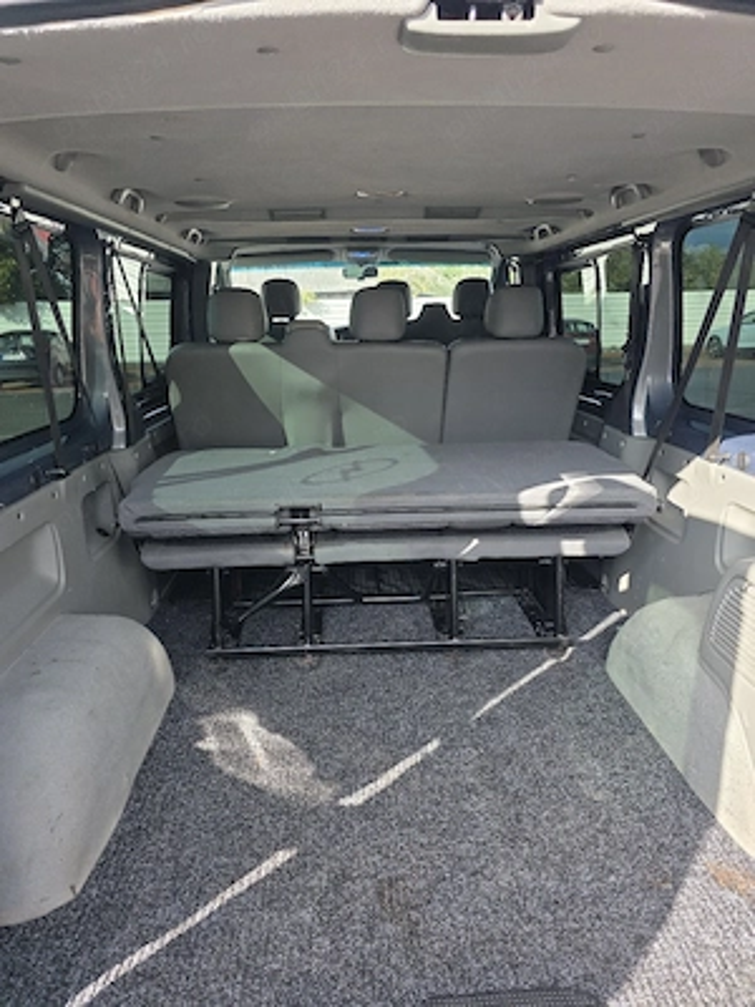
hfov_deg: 58.9
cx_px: 378
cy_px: 504
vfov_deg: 73.9
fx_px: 669
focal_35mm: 23
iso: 40
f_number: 1.7
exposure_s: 1/370
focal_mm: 6.3
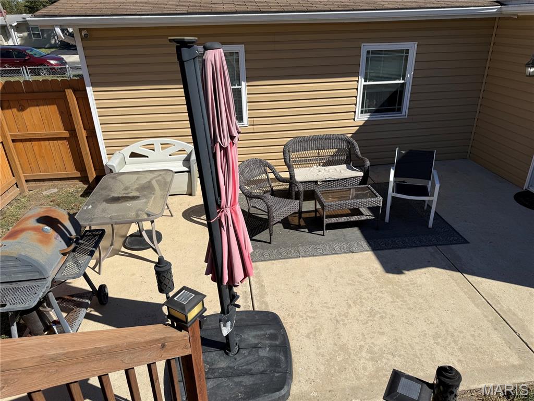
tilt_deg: -26.3
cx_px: 267
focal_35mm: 24
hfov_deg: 71.6
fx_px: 370
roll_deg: +1.4
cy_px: 200
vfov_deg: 56.8
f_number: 1.78
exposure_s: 1/5714
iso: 80
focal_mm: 6.76
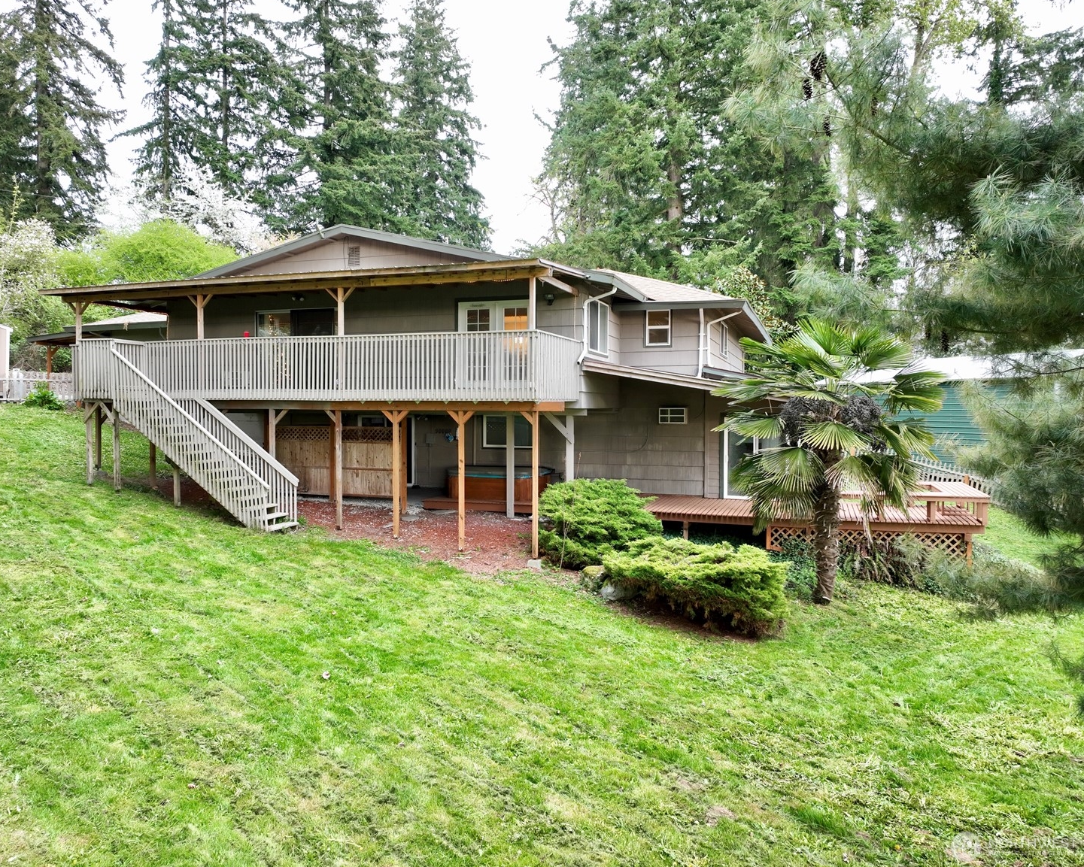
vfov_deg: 54.9
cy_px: 432
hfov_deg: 65.9
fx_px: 834
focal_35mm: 26
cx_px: 497
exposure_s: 1/15
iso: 260
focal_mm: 12.29
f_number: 2.8
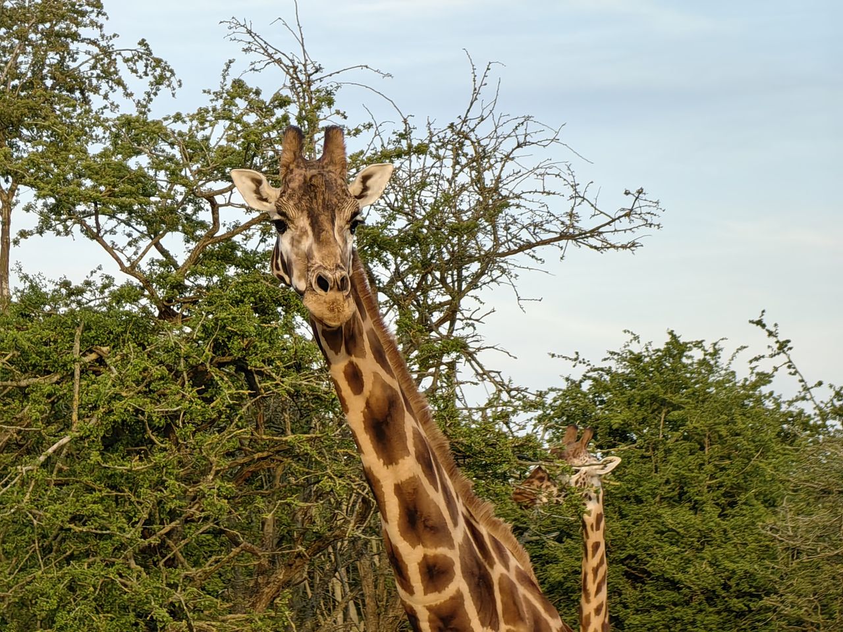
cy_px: 316
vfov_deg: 5.5
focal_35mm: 270
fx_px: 6575
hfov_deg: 7.3
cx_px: 422
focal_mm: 14.55
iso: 64
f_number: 2.1
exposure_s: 1/100
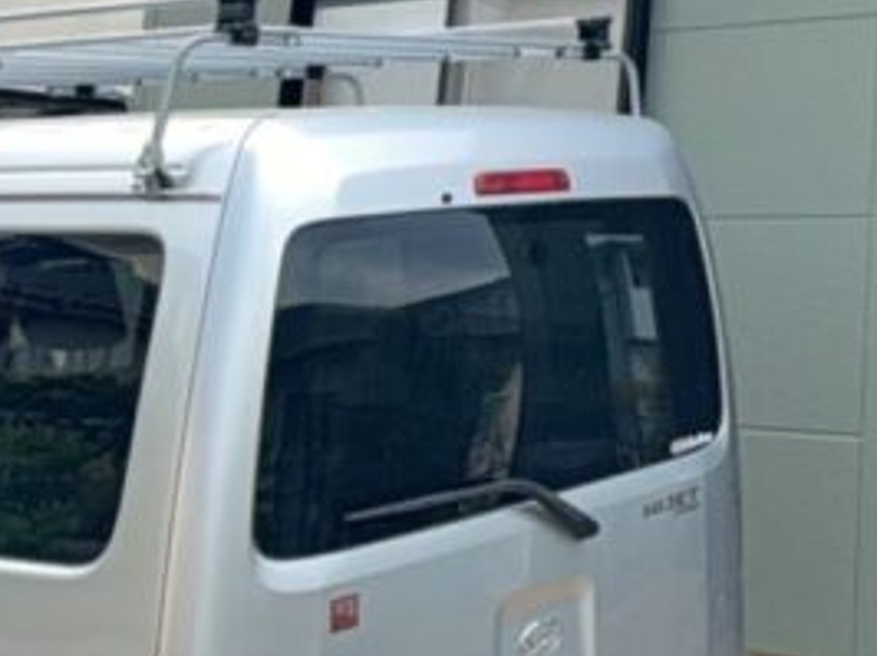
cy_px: -224
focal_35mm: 65
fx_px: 1645
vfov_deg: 20.4
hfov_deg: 26.7
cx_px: 1039
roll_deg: -0.5
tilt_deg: +14.6
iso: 80
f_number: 1.78
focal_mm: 6.76
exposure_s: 1/1754
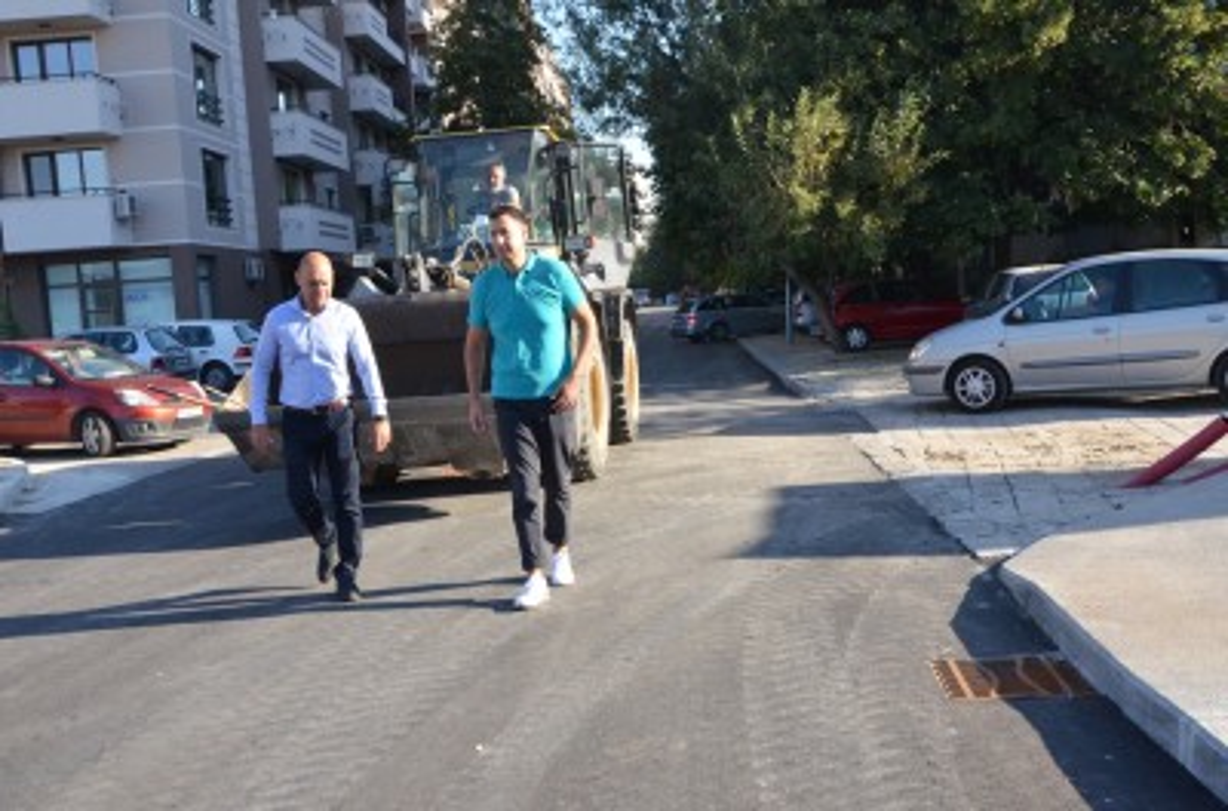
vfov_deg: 36.6
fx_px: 1224
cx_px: 614
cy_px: 406
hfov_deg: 53.3
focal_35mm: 36
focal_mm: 24
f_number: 11
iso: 1600
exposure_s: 1/500
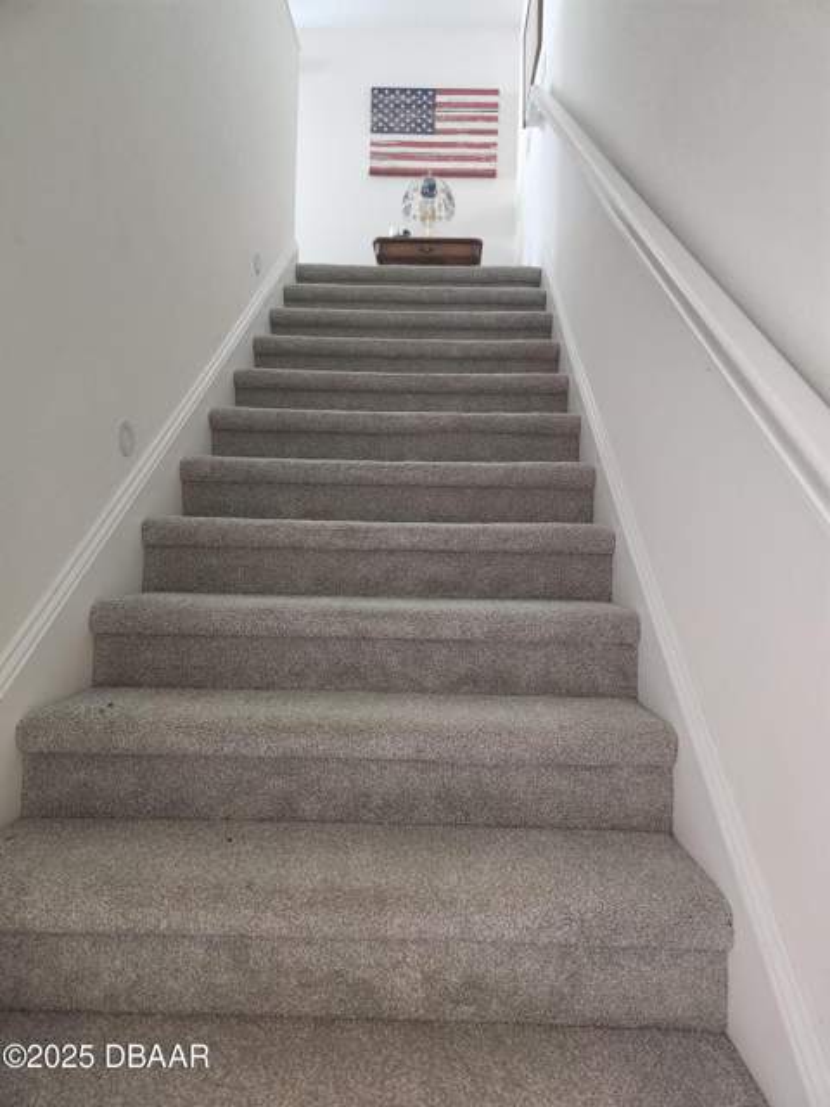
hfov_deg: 58.9
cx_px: 415
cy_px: 554
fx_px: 735
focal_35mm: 23
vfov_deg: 73.9
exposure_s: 1/60
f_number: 1.8
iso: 640
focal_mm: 5.4
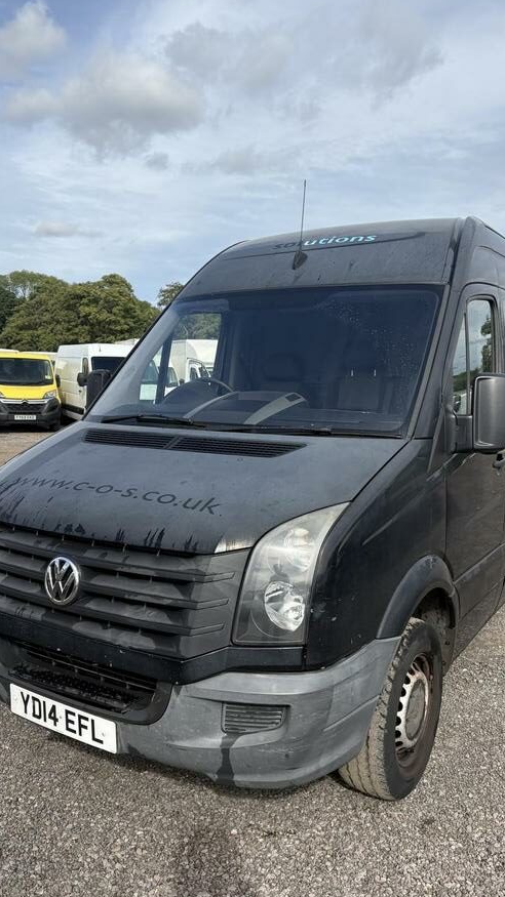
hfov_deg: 40.2
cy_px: 449
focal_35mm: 29
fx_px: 691
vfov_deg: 66.1
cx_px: 261
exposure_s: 1/3125
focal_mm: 5.96
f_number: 1.6
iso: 50
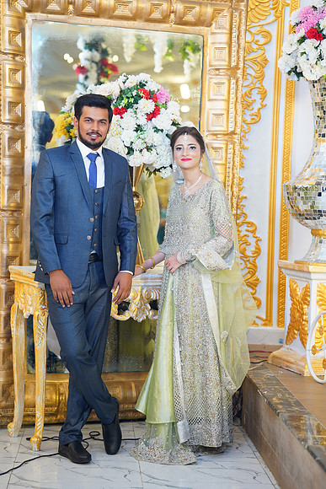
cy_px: 244
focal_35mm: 85
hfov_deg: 16.1
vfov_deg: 23.9
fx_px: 1154
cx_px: 163
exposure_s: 1/160
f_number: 2.5
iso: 400
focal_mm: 85
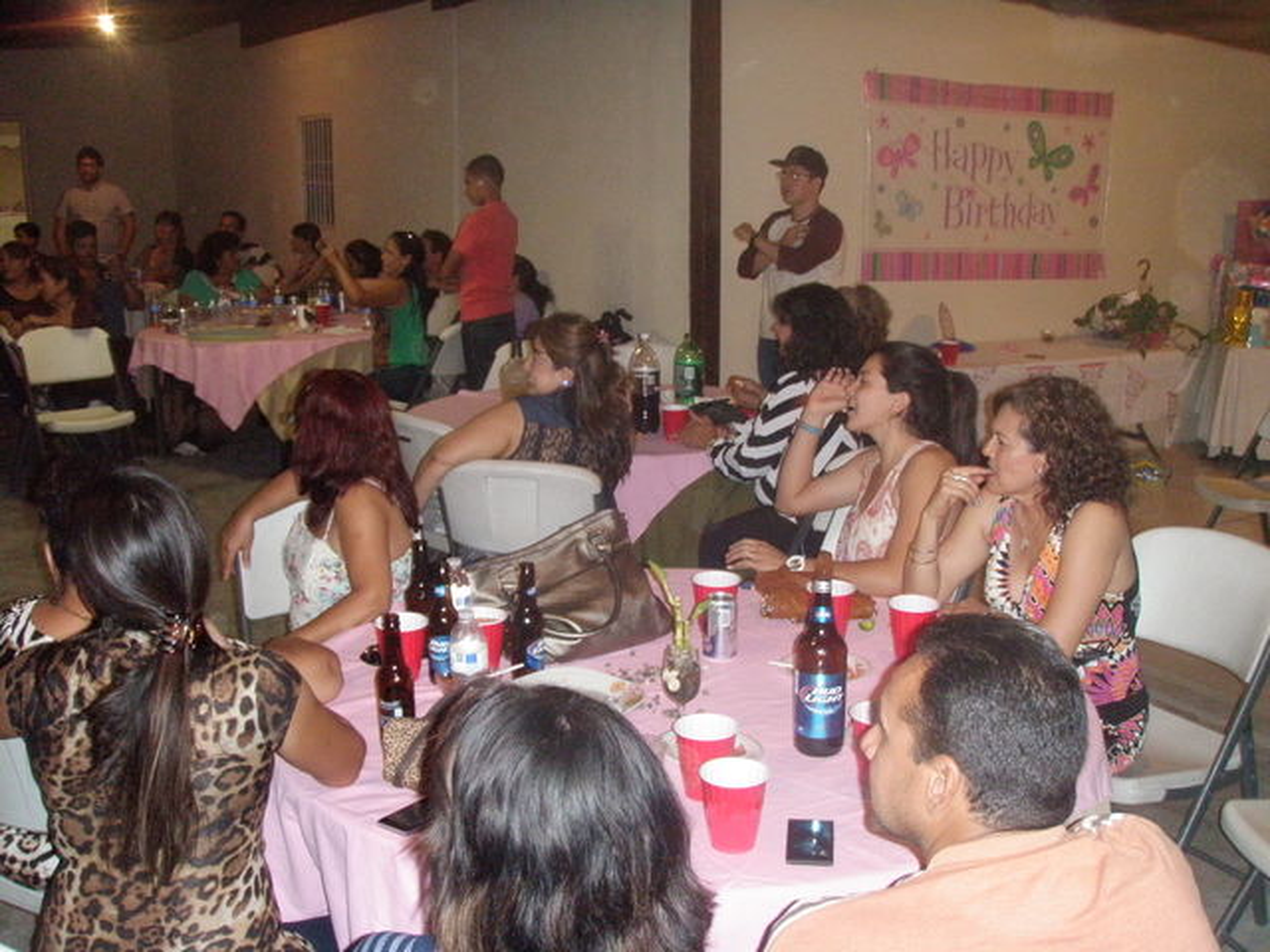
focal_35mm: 38
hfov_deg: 49.0
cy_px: 476
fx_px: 1394
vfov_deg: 37.7
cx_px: 635
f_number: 3.5
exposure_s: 1/30
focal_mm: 6.7
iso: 500
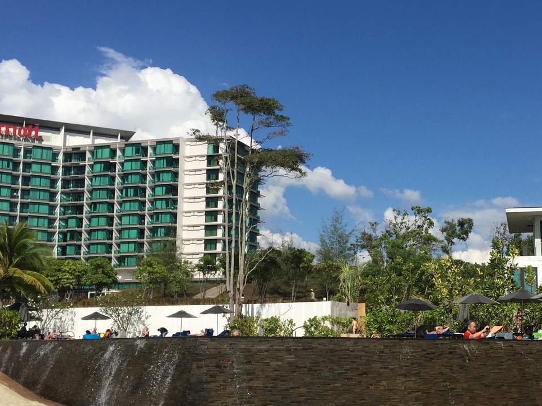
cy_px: 241
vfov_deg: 30.2
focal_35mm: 48
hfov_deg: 39.2
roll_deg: -1.0
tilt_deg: +8.7
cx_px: 365
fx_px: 751
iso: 32
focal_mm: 4.15
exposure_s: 1/3968
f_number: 2.2
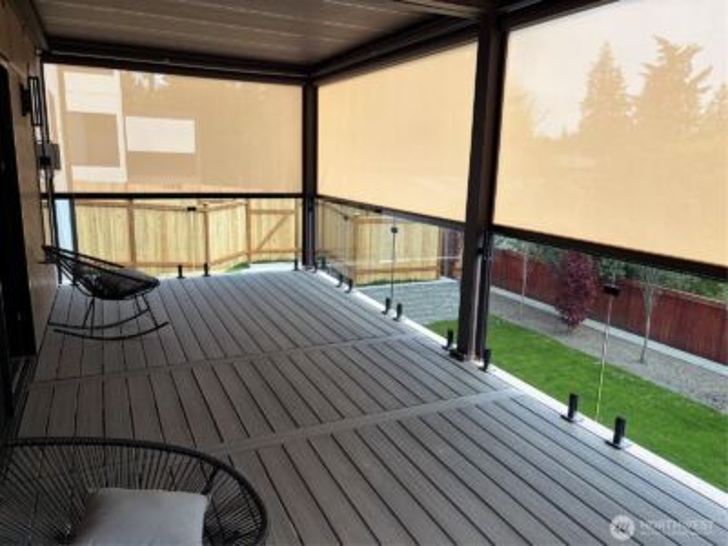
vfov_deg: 53.1
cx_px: 364
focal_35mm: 26
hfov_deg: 67.3
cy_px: 273
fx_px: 547
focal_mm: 5.96
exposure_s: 1/298
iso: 40
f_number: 1.6
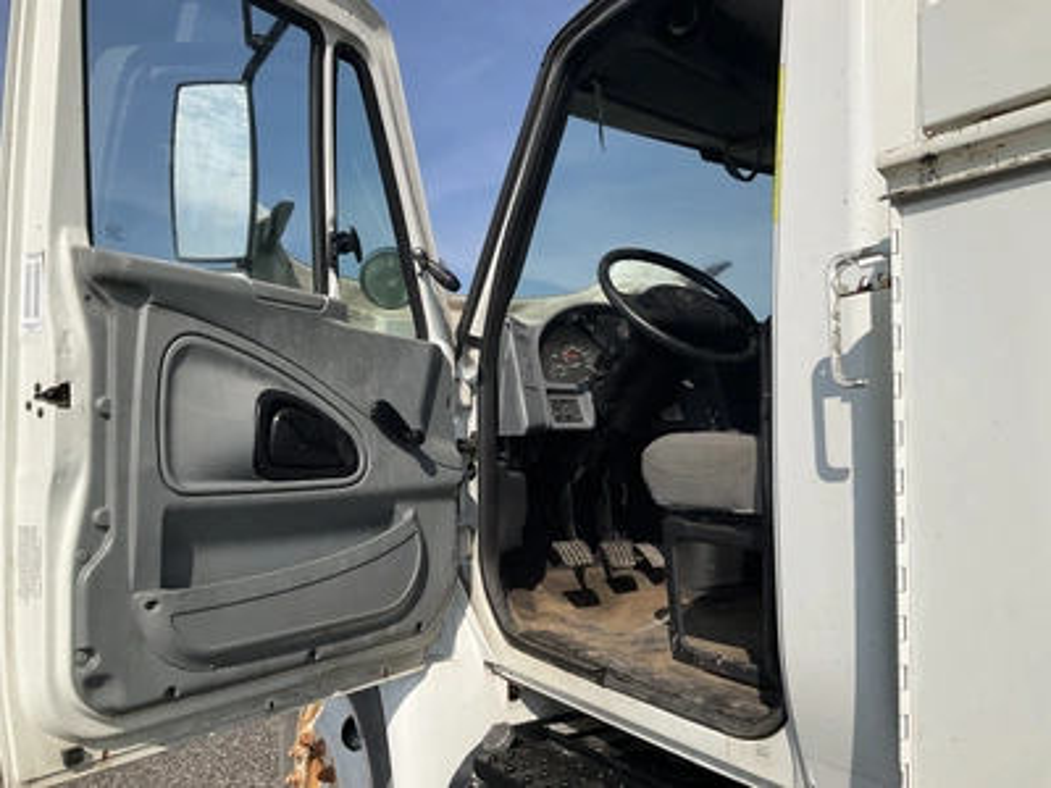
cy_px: 394
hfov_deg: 61.7
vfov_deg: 48.2
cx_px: 526
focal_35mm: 29
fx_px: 880
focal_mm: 3
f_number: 1.8
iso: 25
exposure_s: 1/3322
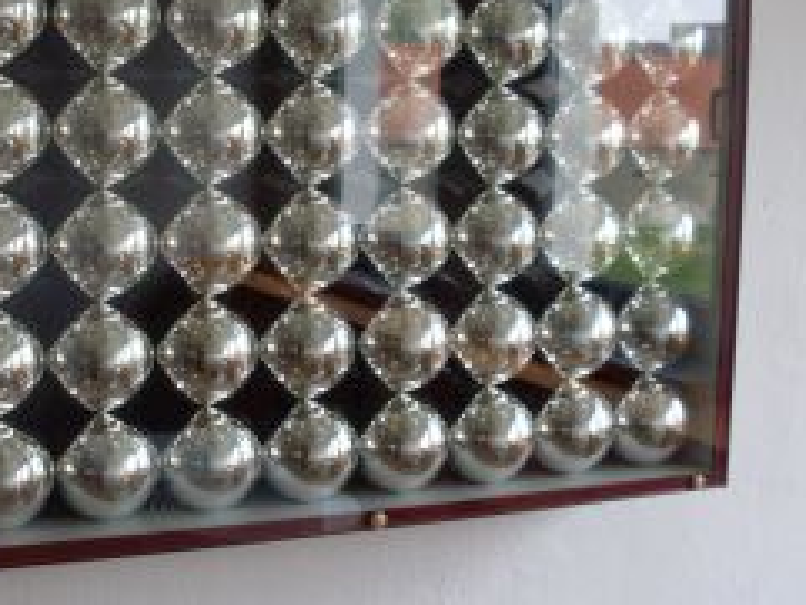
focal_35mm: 63
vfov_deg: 23.2
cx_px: 308
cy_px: 224
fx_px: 1468
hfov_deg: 30.6
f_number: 2.8
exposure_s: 1/60
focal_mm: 6.3
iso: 100
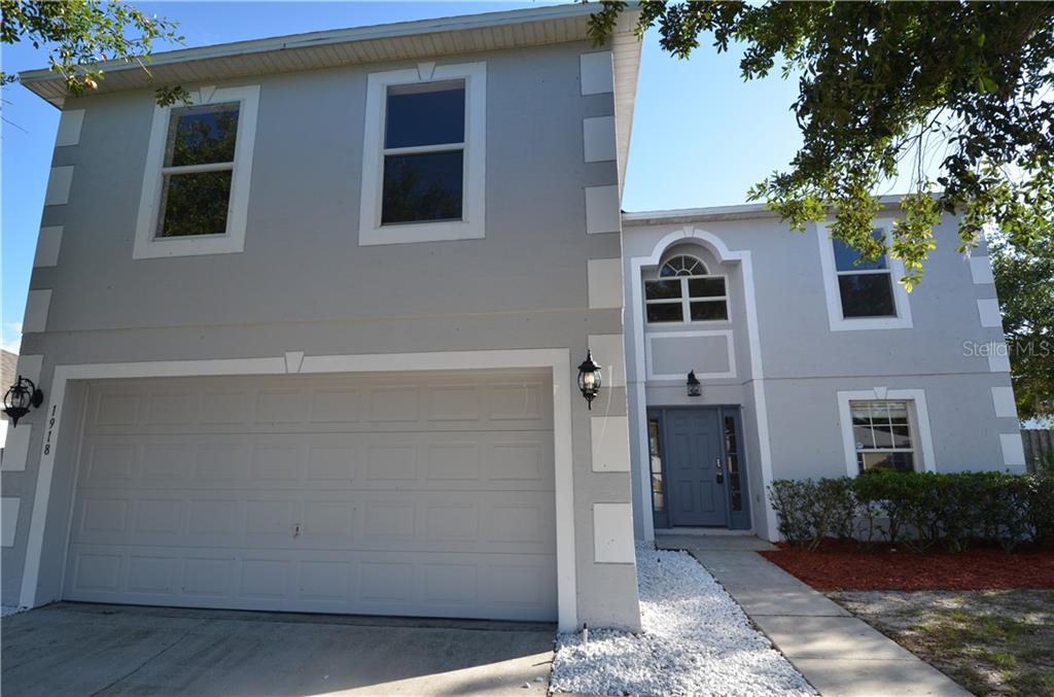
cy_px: 348
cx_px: 527
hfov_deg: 90.2
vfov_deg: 67.1
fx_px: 526
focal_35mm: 18
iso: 200
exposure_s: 1/200
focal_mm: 12
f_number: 7.1
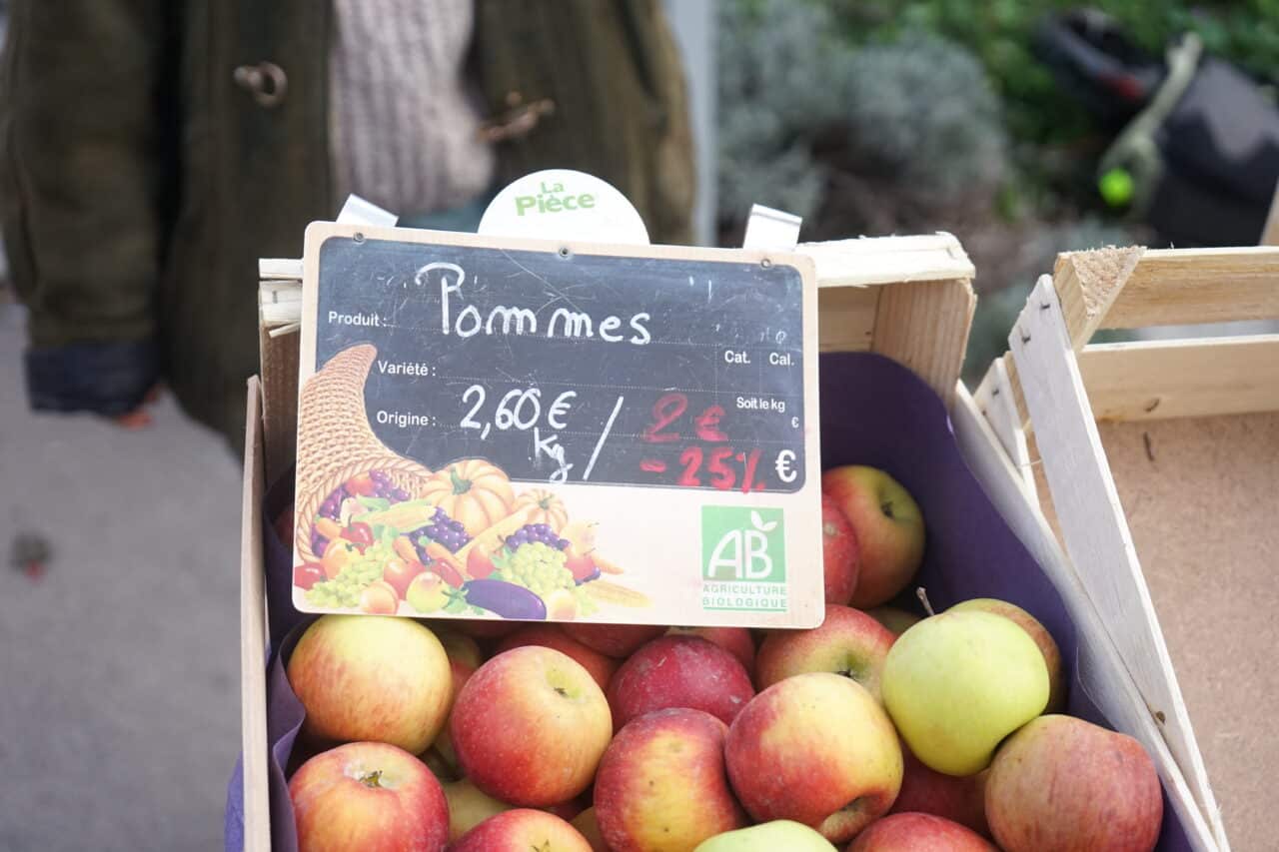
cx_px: 640
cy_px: 426
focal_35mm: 54
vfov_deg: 25.1
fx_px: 1918
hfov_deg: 36.9
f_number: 5
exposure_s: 1/2000
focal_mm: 54
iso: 1600
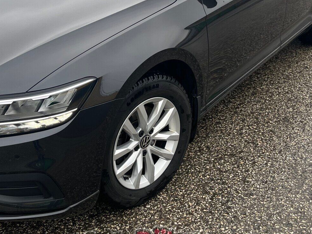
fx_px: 469
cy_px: 52
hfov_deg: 36.8
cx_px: 137
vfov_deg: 27.5
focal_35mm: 52
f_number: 1.6
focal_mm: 5.1
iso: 40
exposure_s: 1/265
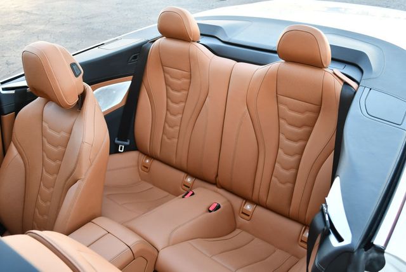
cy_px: 136
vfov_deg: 36.9
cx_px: 203
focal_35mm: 36
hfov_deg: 53.1
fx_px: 406
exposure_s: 1/250
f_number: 3.5
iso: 400
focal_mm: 18
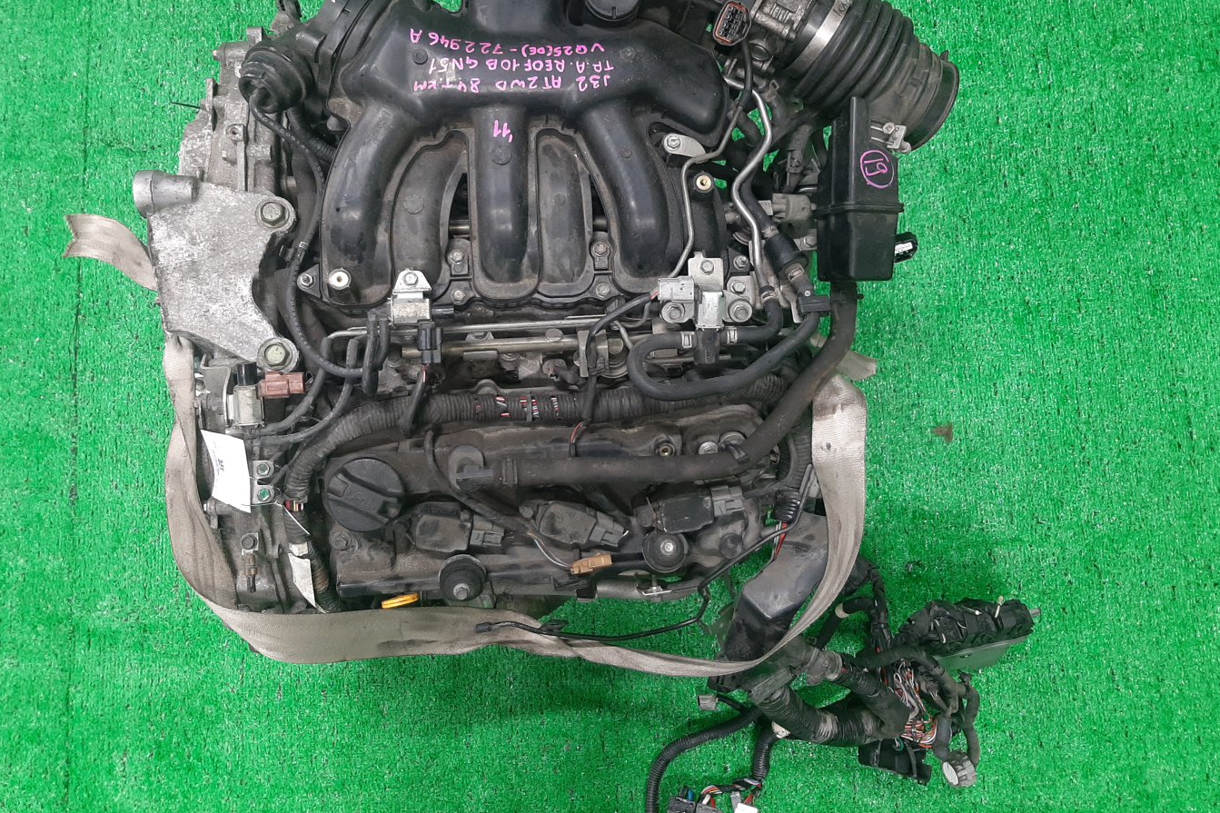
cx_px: 603
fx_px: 983
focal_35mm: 29
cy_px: 328
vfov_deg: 44.7
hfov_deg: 63.7
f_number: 1.7
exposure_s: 1/50
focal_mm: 3.93
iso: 140
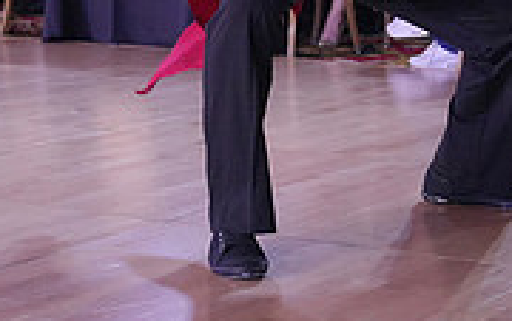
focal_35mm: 128
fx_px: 1788
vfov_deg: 10.1
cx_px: 466
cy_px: -87
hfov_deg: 16.1
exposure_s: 1/500
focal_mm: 39
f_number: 4
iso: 3200
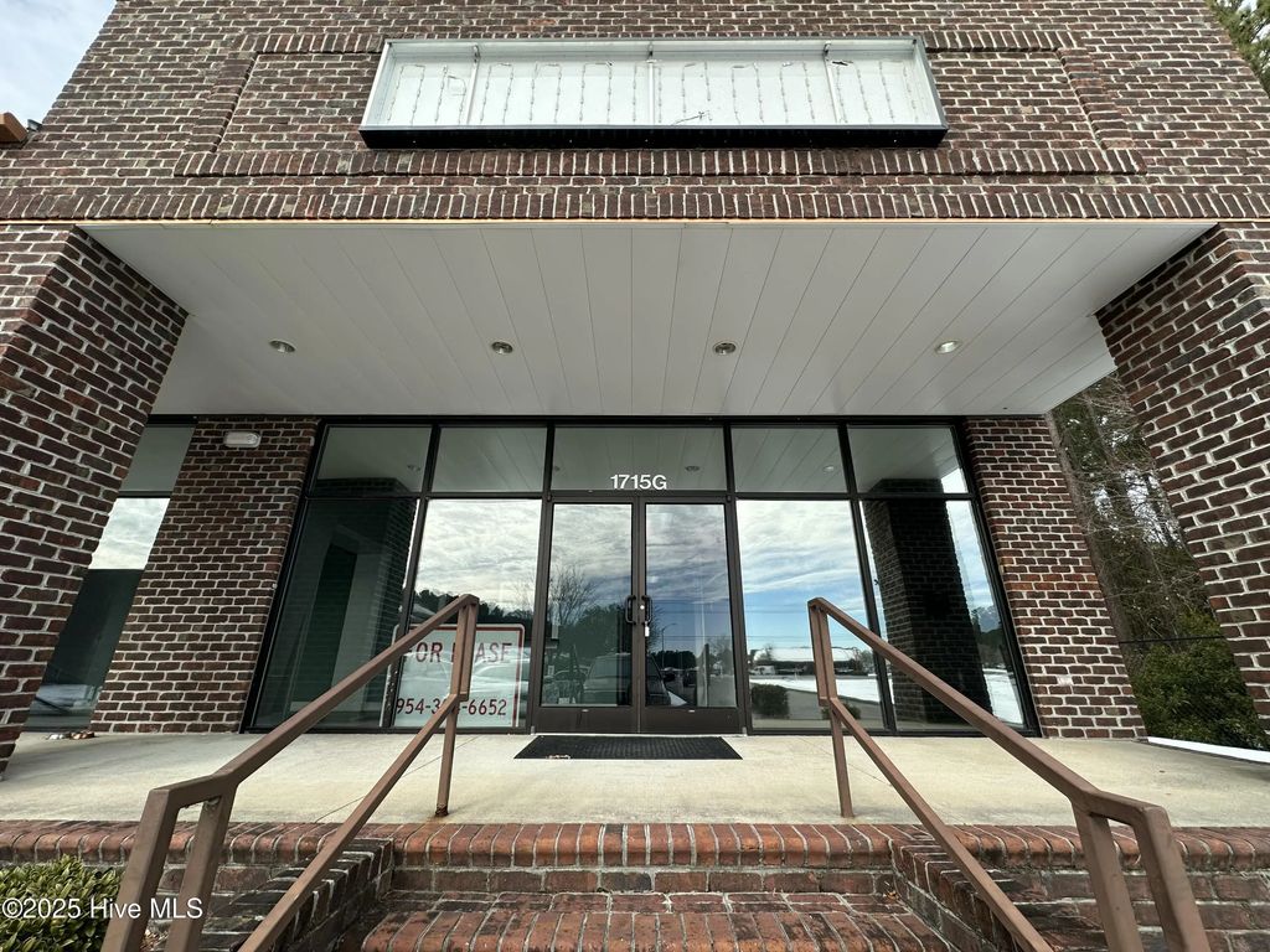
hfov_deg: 102.1
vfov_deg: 85.7
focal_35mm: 14
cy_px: 476
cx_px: 635
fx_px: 514
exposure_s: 1/917
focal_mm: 2.22
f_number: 2.2
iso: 50
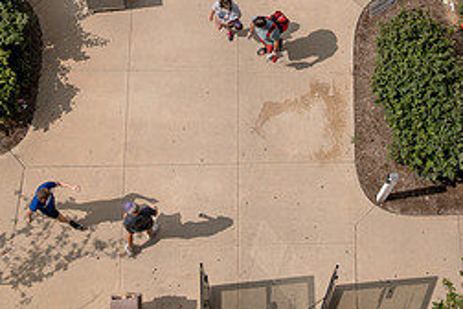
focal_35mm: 83
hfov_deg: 24.5
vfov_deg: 15.9
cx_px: 244
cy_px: -43
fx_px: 1067
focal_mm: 36
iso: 64
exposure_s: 1/640
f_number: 5
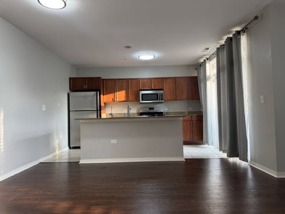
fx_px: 198
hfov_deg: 71.6
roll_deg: +1.8
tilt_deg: +0.7
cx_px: 142
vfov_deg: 56.8
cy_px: 107
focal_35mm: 24
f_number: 1.78
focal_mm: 6.76
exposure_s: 1/120
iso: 125
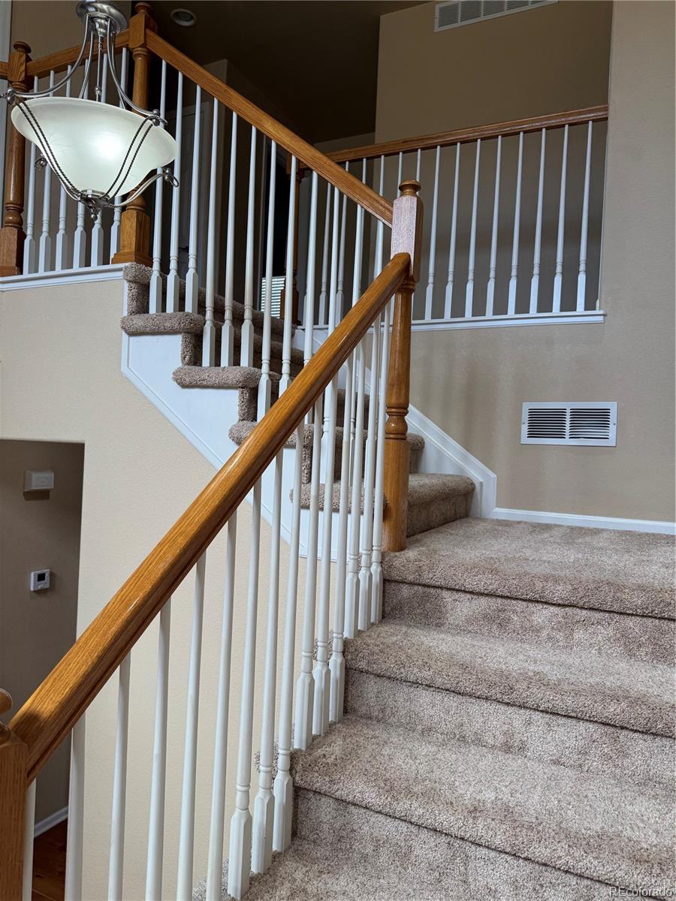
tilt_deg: -0.1
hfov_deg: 56.8
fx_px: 625
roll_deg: -3.1
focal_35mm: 24
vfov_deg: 71.6
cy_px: 450
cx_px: 338
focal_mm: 6.76
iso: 64
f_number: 1.78
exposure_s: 1/176
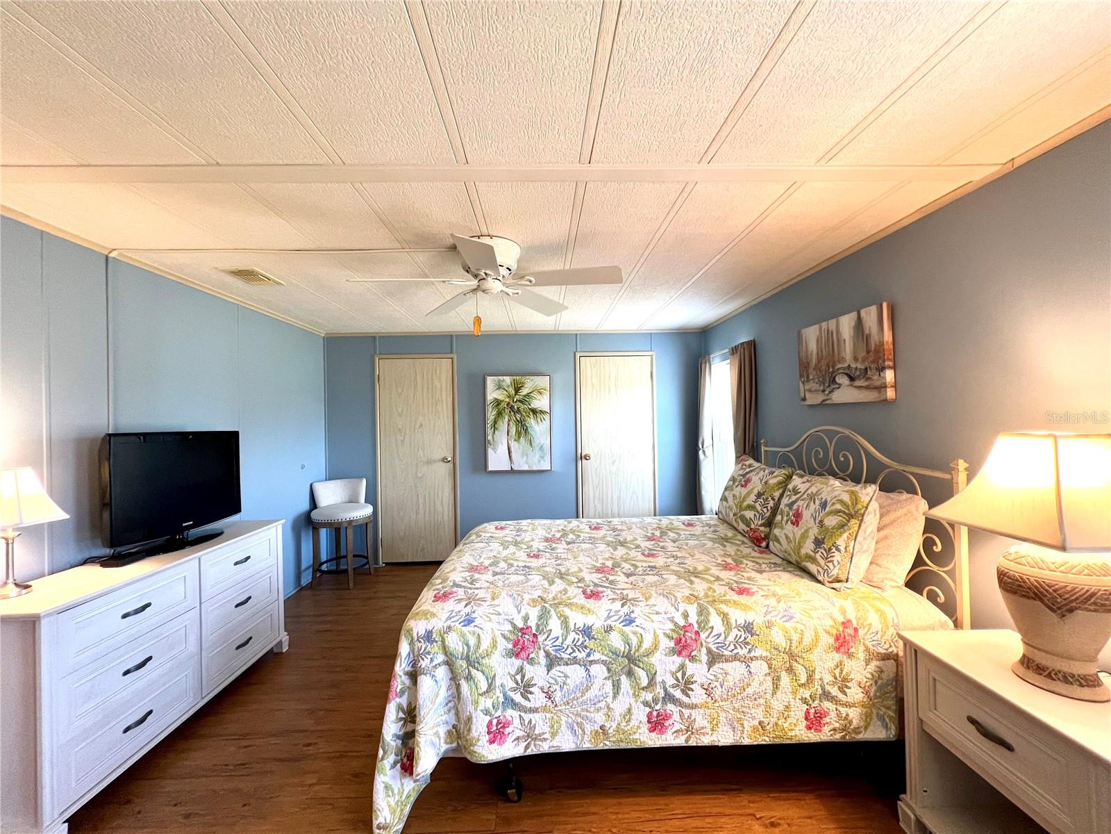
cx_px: 556
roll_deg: +1.3
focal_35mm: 13
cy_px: 417
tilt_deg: -0.4
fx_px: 417
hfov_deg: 106.2
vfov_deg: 89.9
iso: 160
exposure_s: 1/60
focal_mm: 1.57
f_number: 1.8
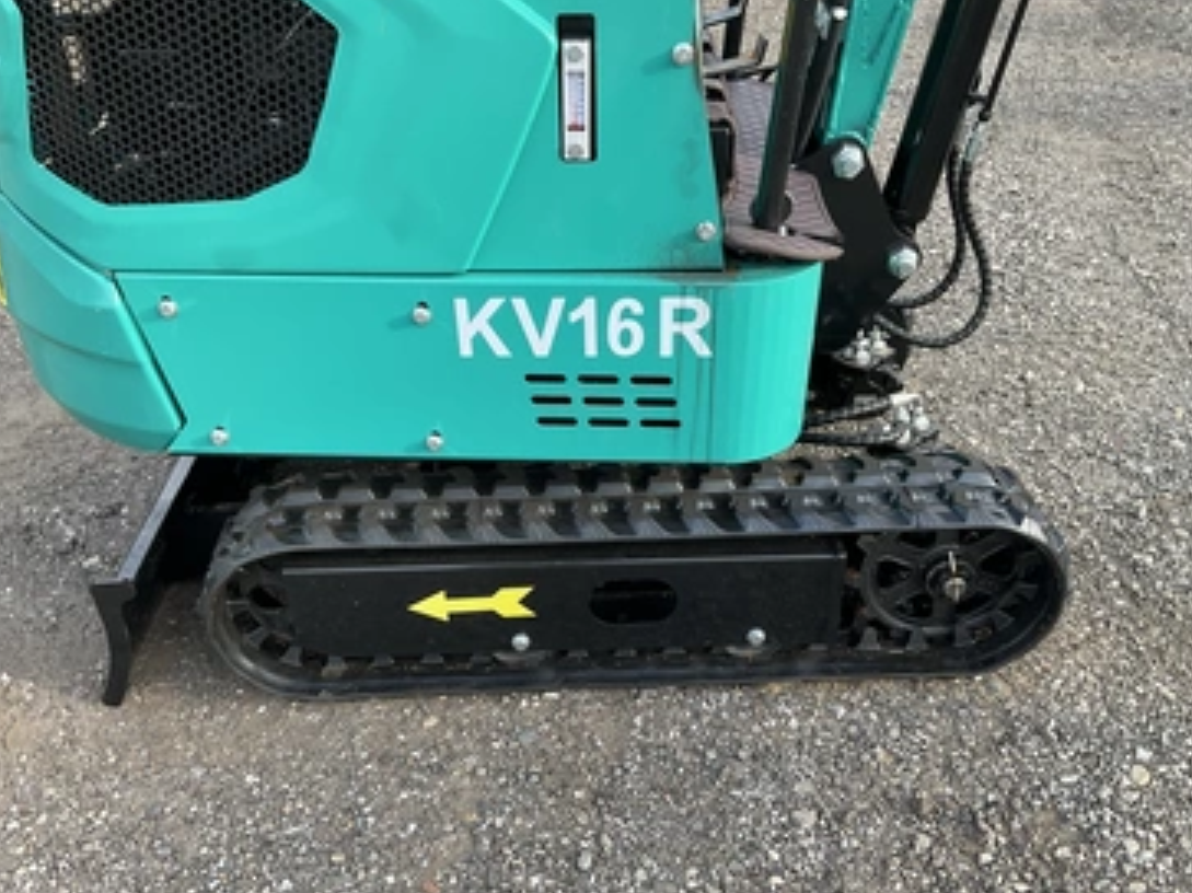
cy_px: 479
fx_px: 1102
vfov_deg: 44.1
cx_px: 578
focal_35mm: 32
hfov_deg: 56.8
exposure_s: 1/204
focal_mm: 3
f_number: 1.8
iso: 20
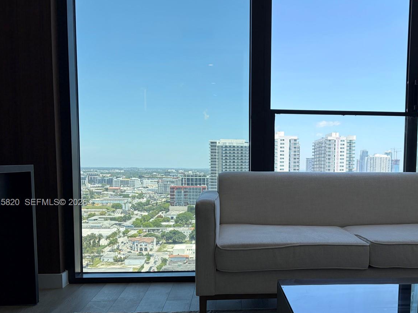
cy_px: 203
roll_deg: -0.8
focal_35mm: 36
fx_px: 435
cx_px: 264
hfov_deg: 50.8
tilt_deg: -5.1
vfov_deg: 39.3
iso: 50
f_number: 1.6
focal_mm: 5.96
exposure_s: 1/1311
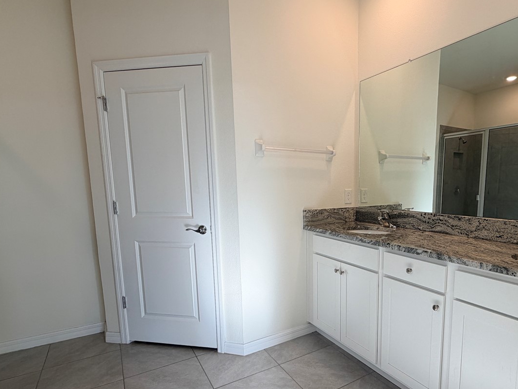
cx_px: 328
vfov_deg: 63.0
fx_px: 314
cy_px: 228
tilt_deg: -8.8
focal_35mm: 21
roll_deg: +0.4
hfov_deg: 77.4
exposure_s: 1/120
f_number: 2.2
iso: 50
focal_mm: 2.22
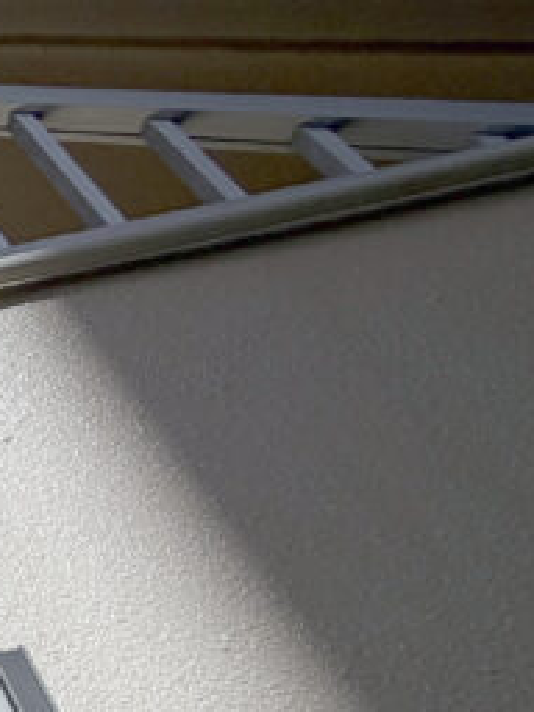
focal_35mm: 56
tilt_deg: +37.9
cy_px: 712
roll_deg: -2.3
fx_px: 1152
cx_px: -820
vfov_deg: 31.7
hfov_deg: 14.2
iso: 20
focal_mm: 2.22
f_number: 2.2
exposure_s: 1/1961
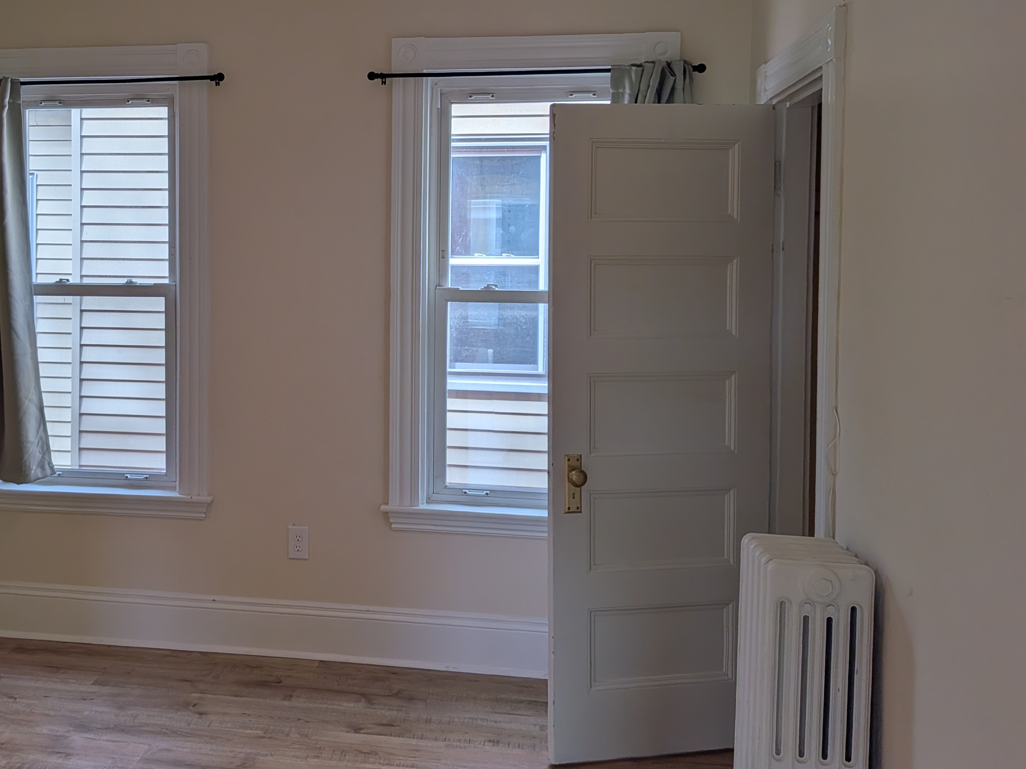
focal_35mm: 34
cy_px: 253
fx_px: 1008
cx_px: 358
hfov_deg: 53.1
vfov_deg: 41.2
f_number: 1.7
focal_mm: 4.53
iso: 29
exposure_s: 1/271
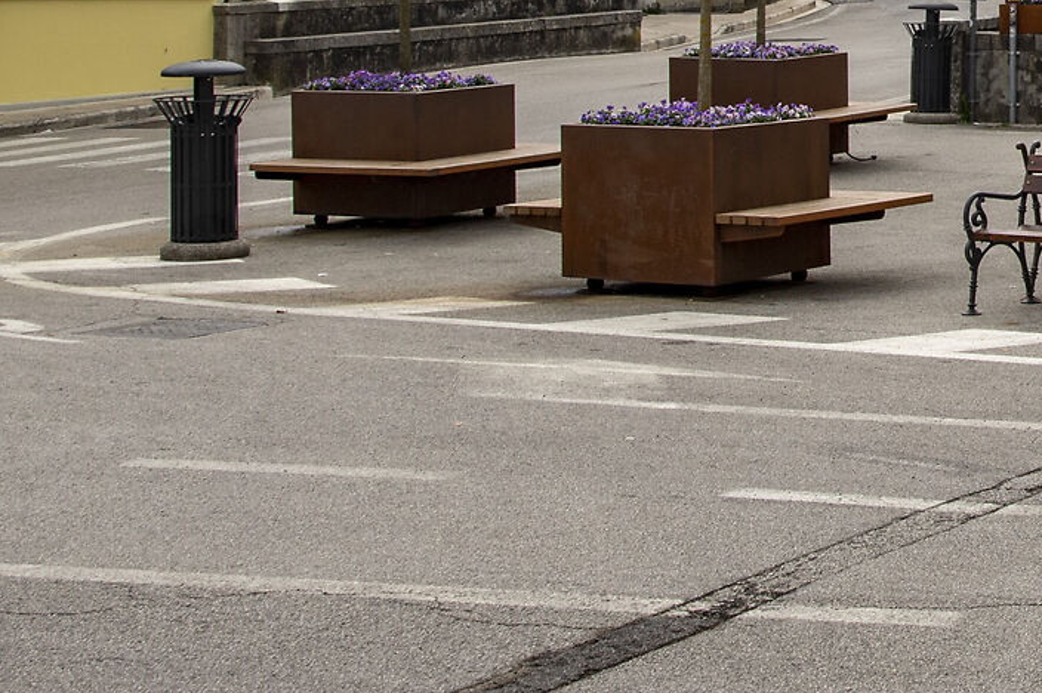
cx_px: 1337
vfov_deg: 14.4
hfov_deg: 20.4
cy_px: -114
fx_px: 2660
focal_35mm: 92
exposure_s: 1/60
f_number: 8
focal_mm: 18
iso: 100
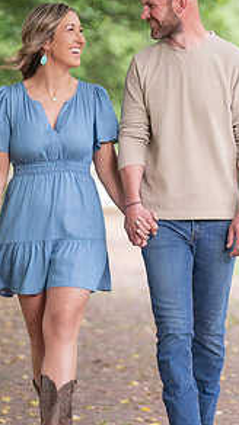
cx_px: 112
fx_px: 3350
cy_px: 160
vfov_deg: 7.3
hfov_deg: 4.1
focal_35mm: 297
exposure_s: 1/200
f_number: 4
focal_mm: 184
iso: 800
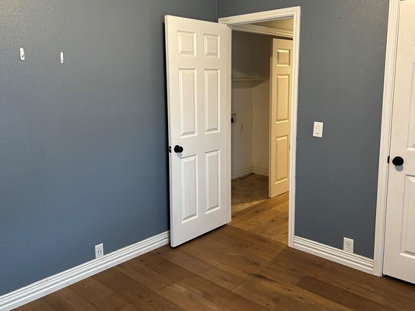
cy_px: 135
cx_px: 208
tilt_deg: -7.4
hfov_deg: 58.4
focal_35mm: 31
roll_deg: +1.5
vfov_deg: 45.3
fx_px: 371
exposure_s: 1/60
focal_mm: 5.96
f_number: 1.6
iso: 250
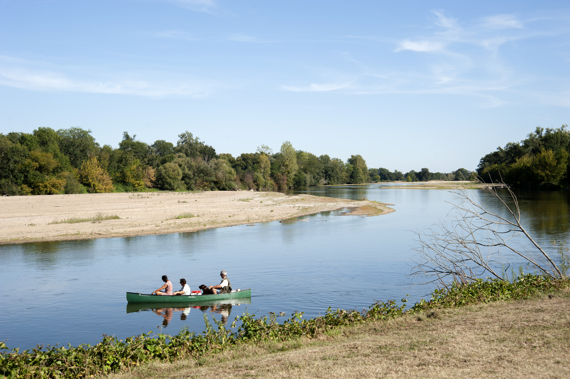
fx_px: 823
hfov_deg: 38.2
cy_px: 190
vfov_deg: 26.0
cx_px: 285
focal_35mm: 52
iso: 200
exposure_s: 1/400
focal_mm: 52
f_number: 8
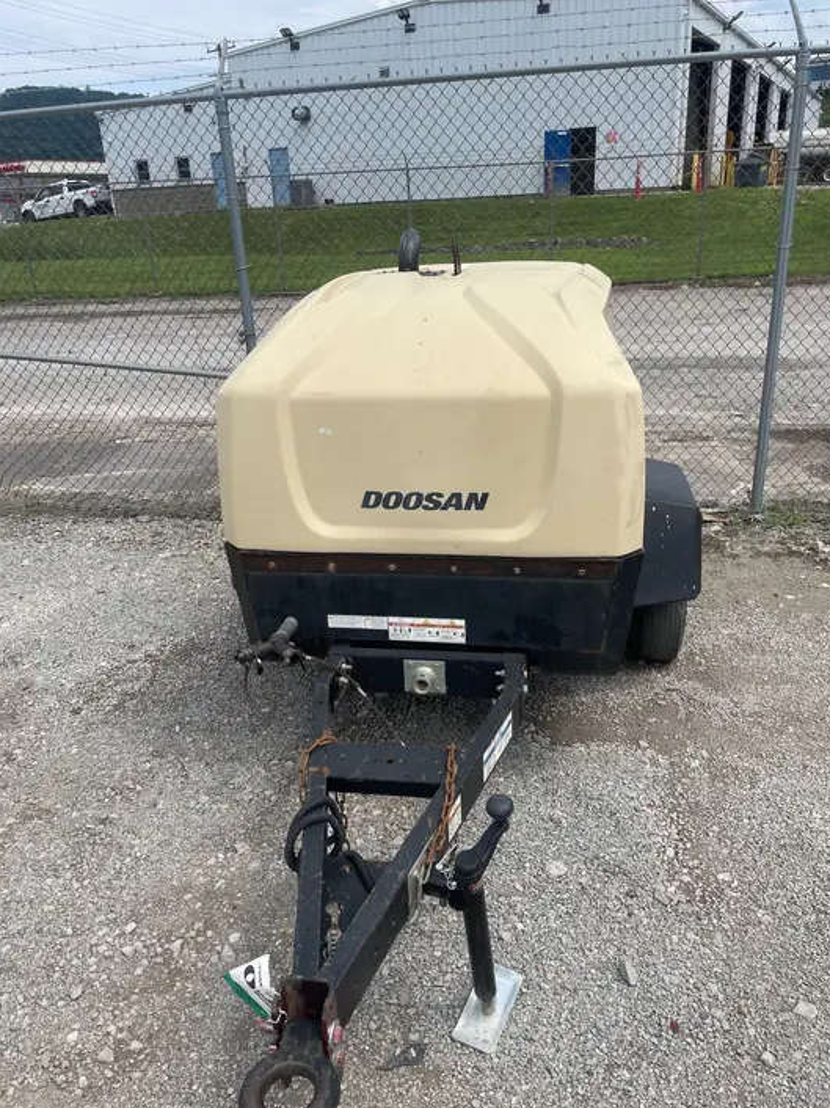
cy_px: 561
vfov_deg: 65.3
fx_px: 864
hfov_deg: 51.3
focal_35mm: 27
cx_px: 430
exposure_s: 1/2882
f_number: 1.6
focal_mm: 4.2
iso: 32
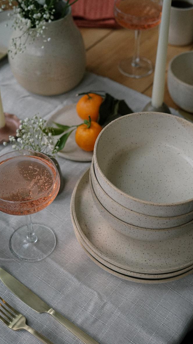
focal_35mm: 53
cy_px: 172
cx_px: 102
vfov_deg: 39.2
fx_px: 482
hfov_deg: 22.6
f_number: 4
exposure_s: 1/500
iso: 2500
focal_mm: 50
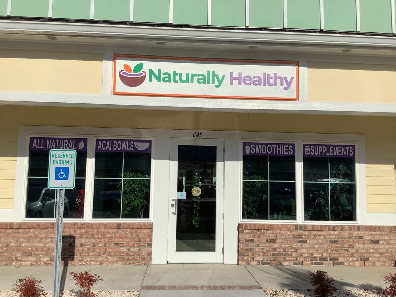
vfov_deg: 45.4
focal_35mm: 31
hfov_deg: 58.4
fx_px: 355
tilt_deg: +5.0
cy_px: 148
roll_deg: -0.8
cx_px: 198
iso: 25
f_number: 2.4
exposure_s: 1/3891
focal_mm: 3.3
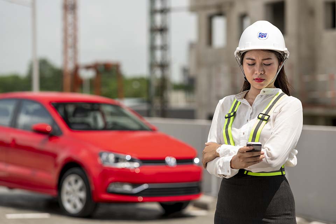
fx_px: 980
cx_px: 168
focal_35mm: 105
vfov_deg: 13.0
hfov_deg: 19.5
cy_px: 112
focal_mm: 105
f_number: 3.2
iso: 40
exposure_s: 1/250
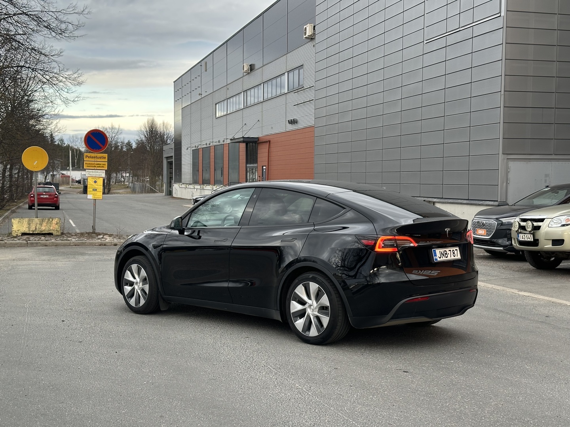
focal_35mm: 48
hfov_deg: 39.7
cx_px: 285
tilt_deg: -2.0
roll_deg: -0.5
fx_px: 790
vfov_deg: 30.3
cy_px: 214
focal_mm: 6.86
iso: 50
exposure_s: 1/136
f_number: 1.78
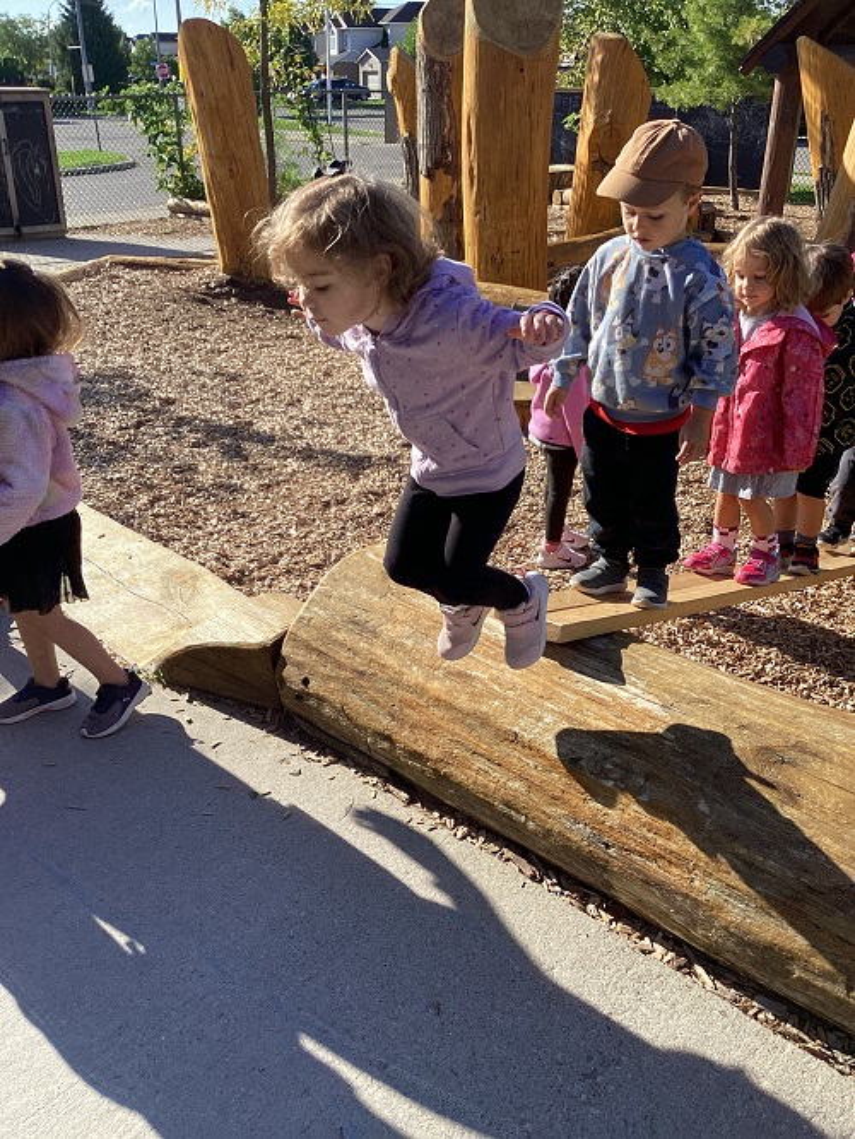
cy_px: 570
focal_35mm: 31
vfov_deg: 58.3
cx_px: 428
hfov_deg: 45.5
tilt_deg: -26.5
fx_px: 1020
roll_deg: -0.3
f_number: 2.4
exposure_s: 1/662
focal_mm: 3.3
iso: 25
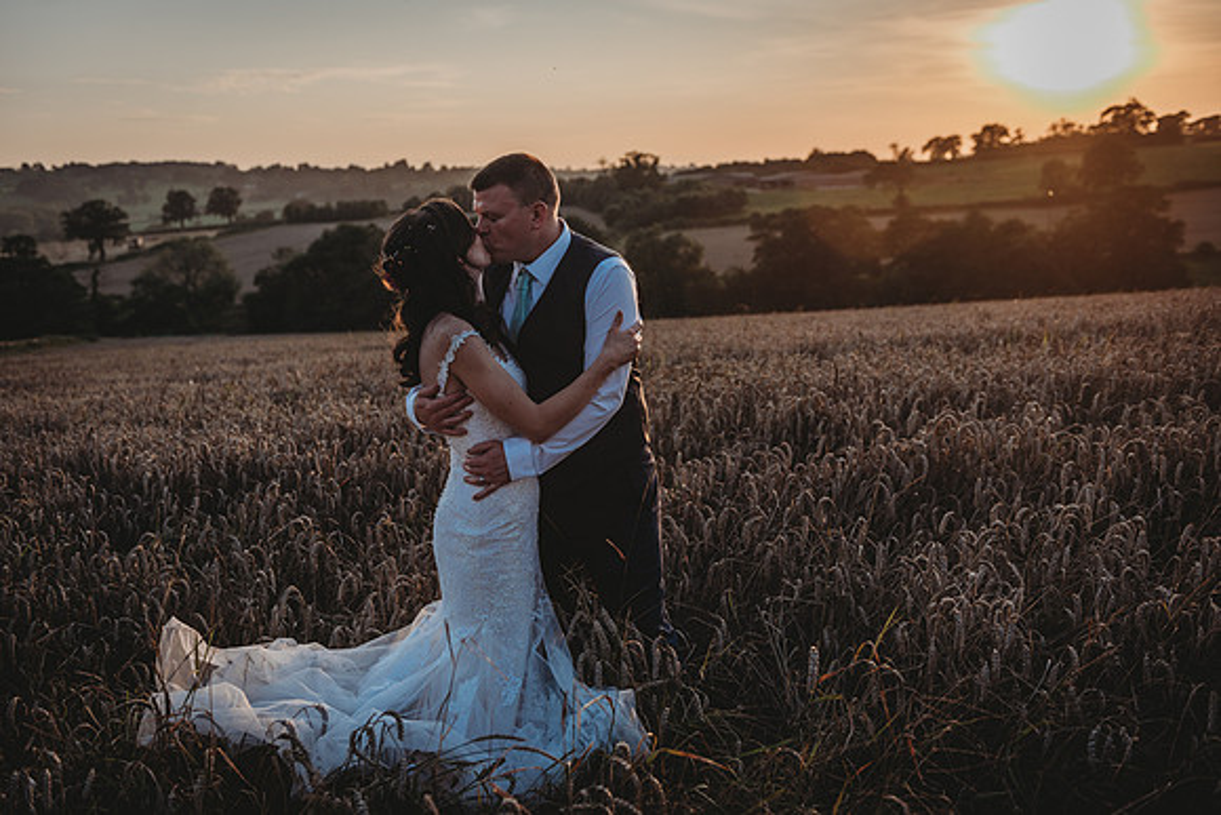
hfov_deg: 50.7
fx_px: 1289
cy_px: 408
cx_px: 610
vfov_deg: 35.1
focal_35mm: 38
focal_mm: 38
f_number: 3.5
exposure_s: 1/1000
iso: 100
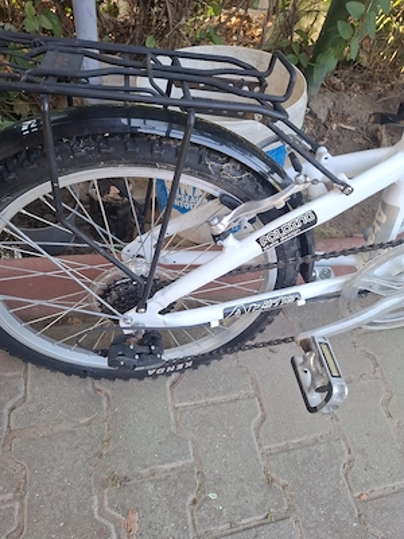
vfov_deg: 73.9
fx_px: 358
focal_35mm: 23
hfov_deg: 58.9
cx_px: 202
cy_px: 270
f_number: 1.8
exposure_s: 1/100
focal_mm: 5.54
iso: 64
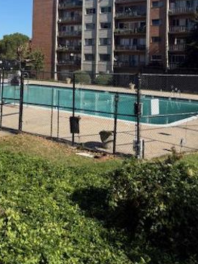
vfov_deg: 40.6
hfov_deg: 32.6
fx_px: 336
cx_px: 67
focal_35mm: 44
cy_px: 42
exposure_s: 1/3584
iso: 80
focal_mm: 6.76
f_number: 1.78
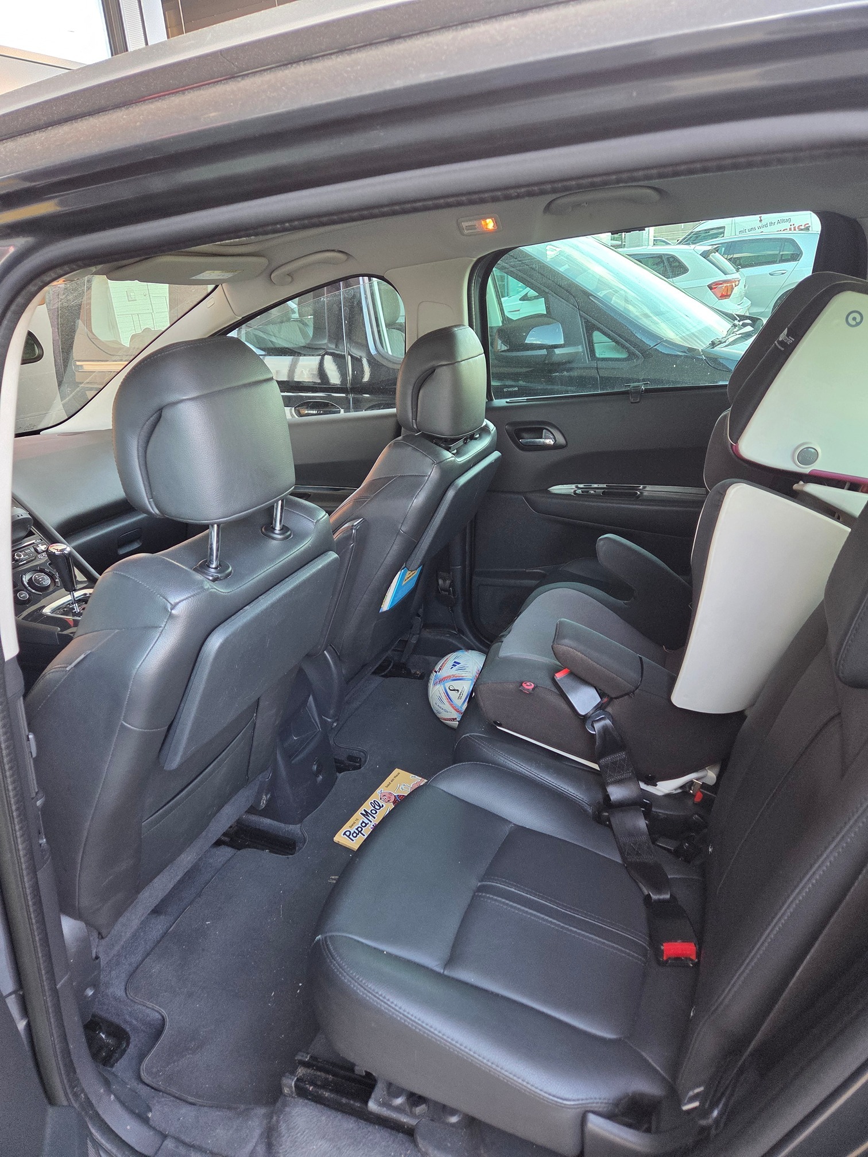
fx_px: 769
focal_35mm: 23
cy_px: 578
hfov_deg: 58.9
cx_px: 434
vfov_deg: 73.9
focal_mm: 5.4
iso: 200
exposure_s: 1/100
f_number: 1.8
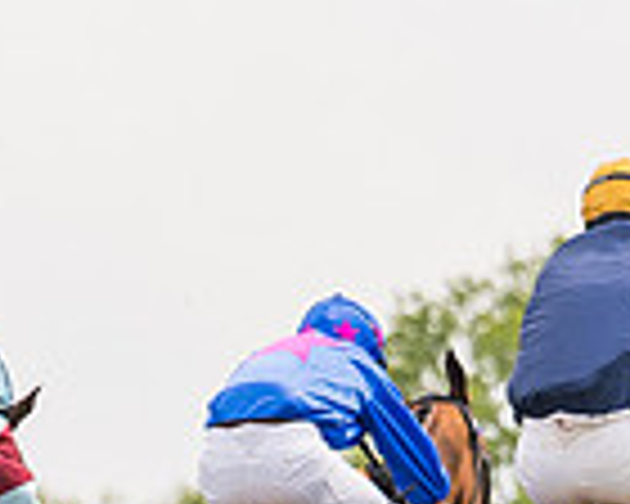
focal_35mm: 1130
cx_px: 392
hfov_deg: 1.7
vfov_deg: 1.4
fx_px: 21069
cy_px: 708
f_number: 4
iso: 400
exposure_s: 1/2500
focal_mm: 155
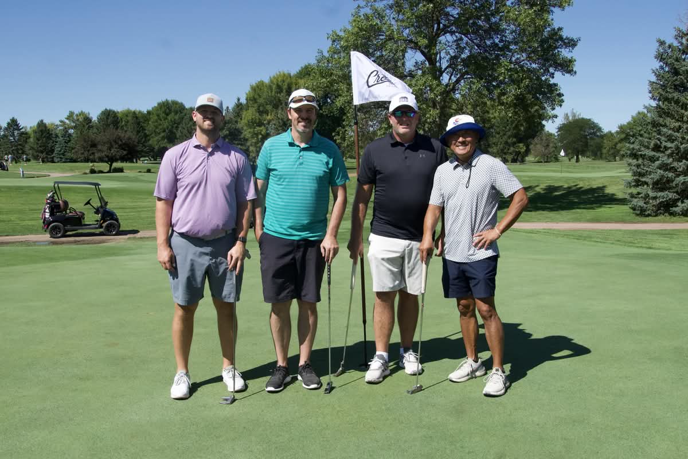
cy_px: 230
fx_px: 688
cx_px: 344
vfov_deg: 36.9
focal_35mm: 36
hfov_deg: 53.1
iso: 1250
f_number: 9.5
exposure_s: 1/3000
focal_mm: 24
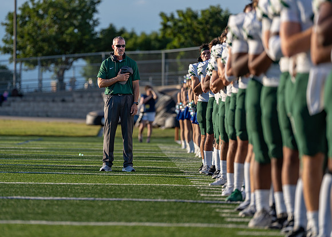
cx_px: 126
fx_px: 2302
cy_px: 101
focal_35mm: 244
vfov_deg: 5.9
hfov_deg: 8.2
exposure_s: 1/1250
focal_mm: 200
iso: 100
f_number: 2.8
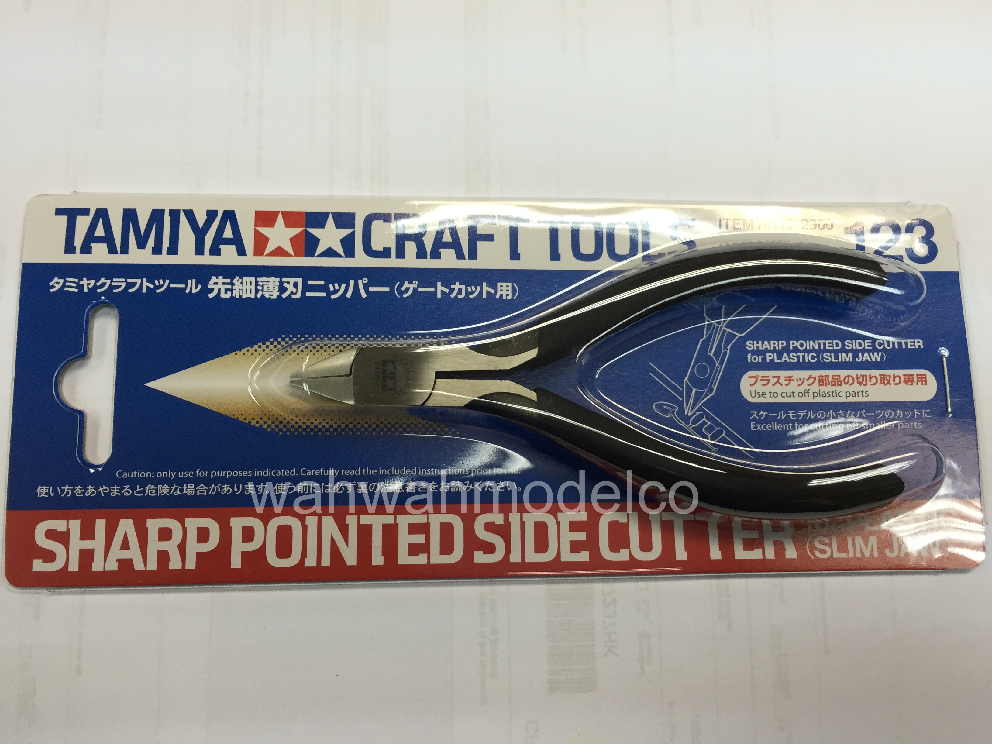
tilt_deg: -79.7
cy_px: 372
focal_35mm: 29
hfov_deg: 61.7
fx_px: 831
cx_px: 496
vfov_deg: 48.2
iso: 32
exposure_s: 1/30
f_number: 2.2
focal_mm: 4.15
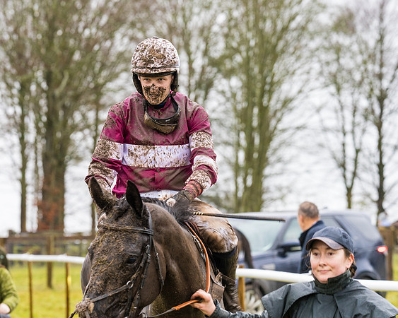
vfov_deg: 8.6
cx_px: 145
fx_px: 2125
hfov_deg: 10.7
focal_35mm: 181
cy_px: 129
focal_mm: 135
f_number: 5
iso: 2000
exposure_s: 1/80
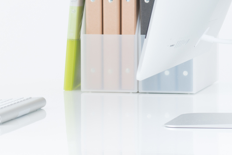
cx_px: -132
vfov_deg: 4.3
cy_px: -118
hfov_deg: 6.3
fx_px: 2062
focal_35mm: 320
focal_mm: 85
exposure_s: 1/125
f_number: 9
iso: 100
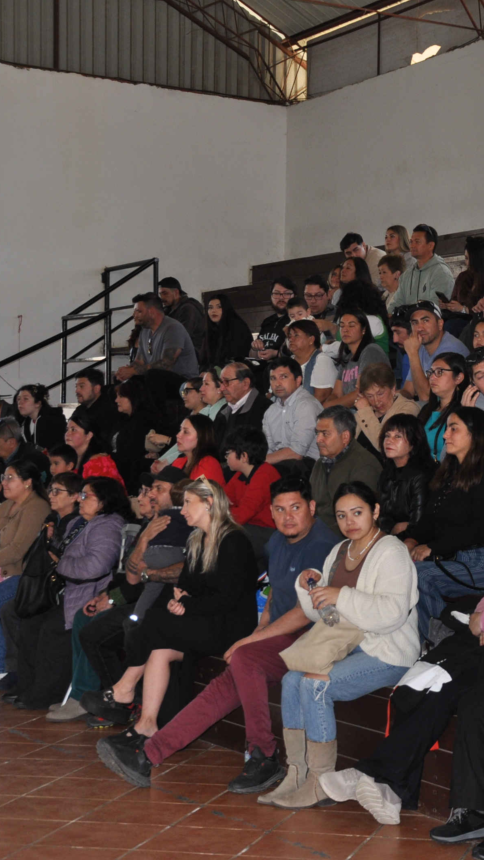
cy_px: 428
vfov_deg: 27.9
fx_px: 1734
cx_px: 435
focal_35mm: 76
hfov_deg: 15.7
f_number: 4.2
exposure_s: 1/125
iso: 400
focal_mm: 32
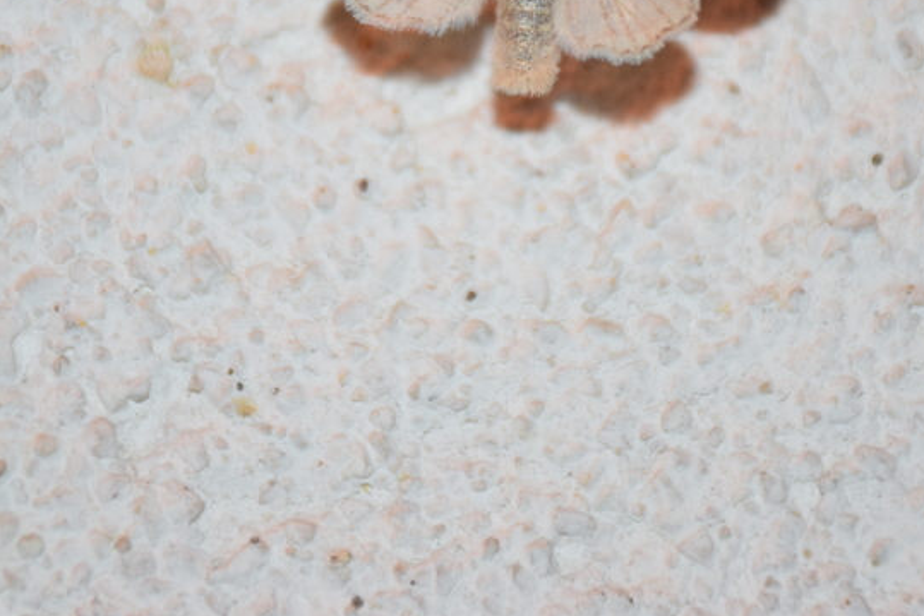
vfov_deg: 3.7
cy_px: 86
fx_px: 9596
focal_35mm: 374
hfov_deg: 5.5
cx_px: 478
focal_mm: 140
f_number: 5.6
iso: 500
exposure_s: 1/60
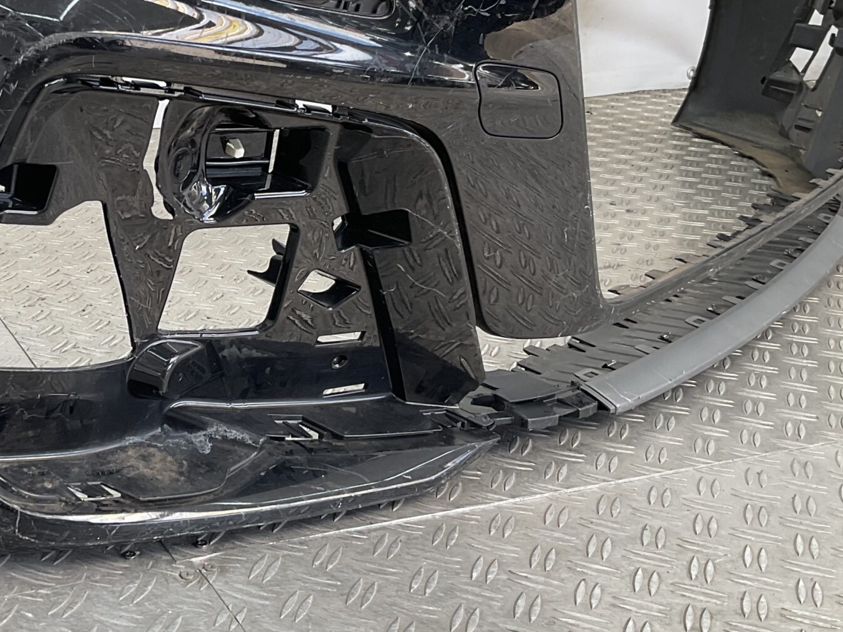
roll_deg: -3.3
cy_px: 229
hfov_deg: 34.1
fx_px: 1339
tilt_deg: -16.7
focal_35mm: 55
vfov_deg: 26.4
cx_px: 191
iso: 16
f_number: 1.8
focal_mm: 3
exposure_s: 1/107
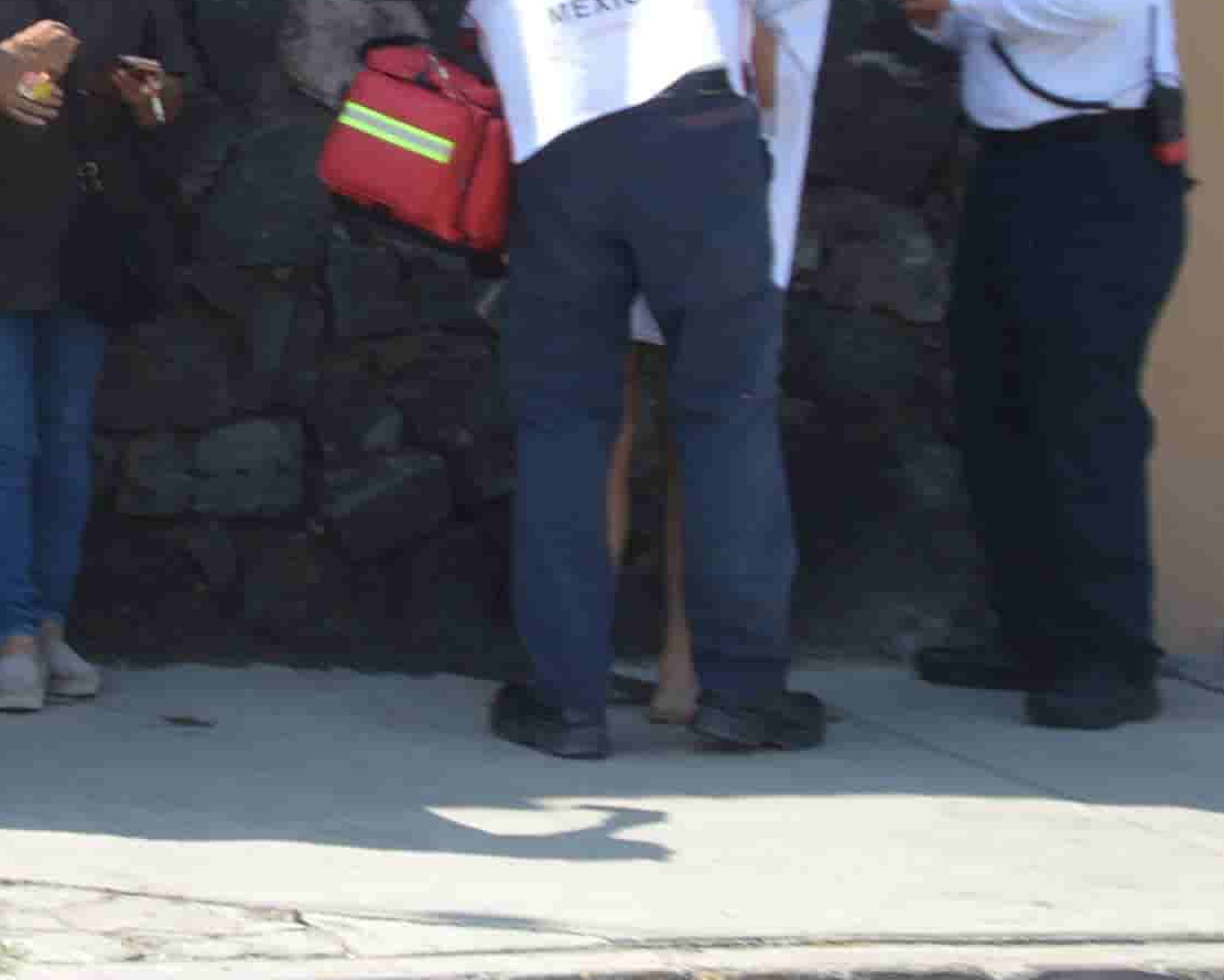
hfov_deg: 11.9
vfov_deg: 9.6
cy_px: 28
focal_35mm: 160
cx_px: 51
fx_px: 5797
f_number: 6.3
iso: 100
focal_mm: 42
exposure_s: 1/160
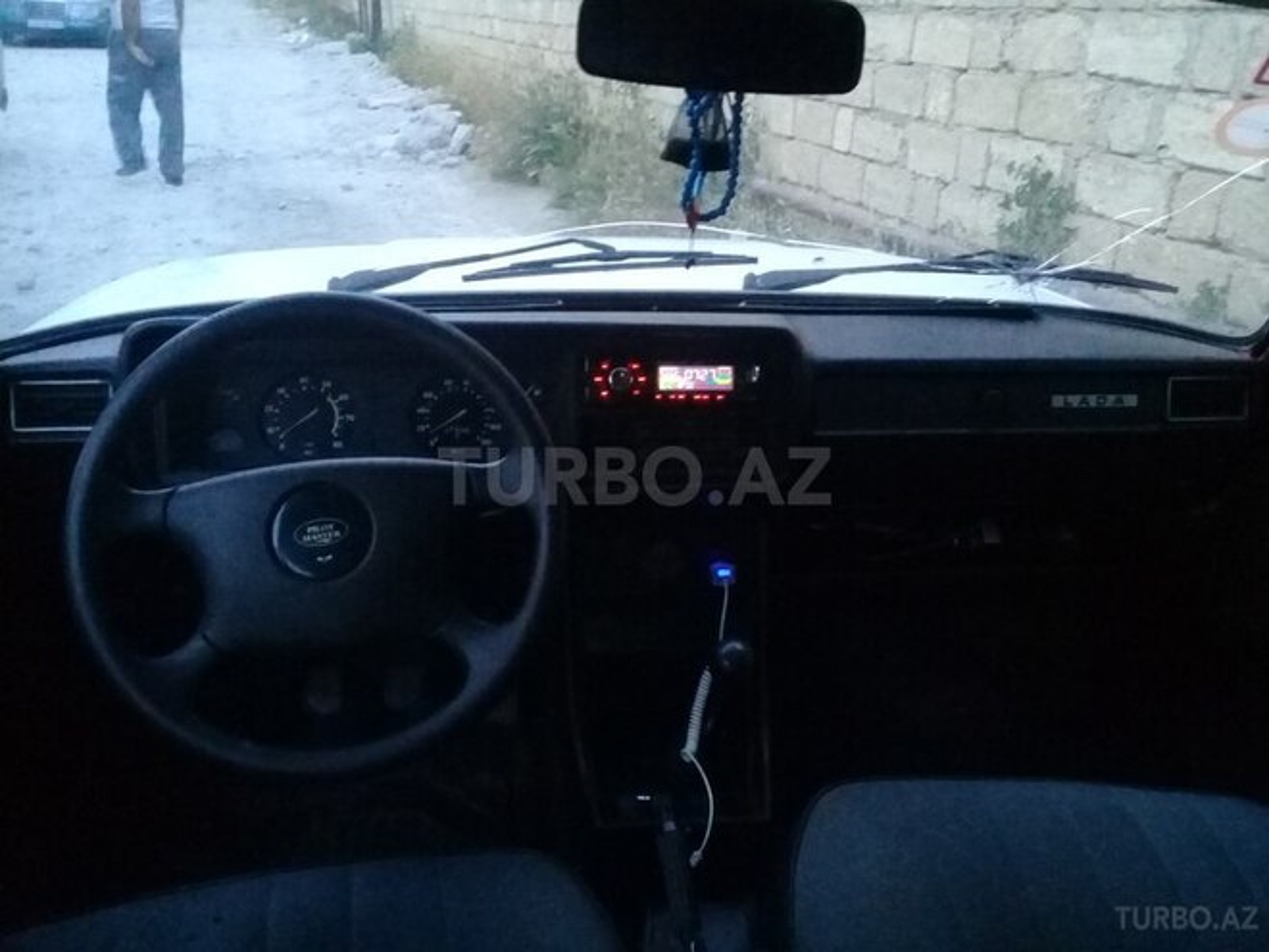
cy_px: 476
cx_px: 634
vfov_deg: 45.4
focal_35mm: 31
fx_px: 1136
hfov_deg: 58.4
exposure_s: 1/17
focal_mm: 3.3
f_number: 2.2
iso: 1000
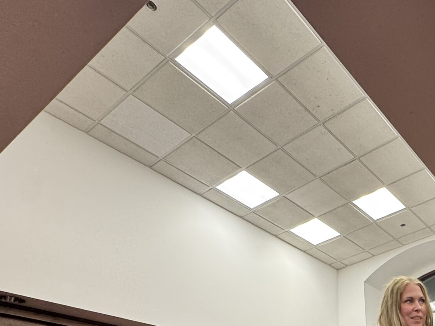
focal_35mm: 32
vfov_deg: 37.4
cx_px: 427
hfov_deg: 47.9
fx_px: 402
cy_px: 353
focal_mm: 2.22
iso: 200
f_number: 2.2
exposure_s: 1/100
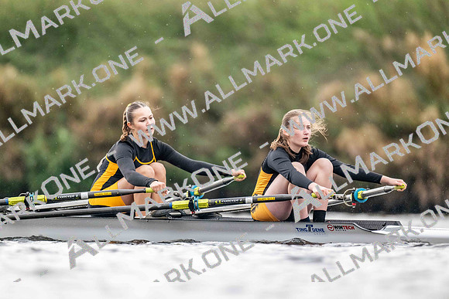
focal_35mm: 600
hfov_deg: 3.4
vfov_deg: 2.3
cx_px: 224
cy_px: 150
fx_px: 7485
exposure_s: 1/2500
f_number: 4
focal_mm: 600
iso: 4500
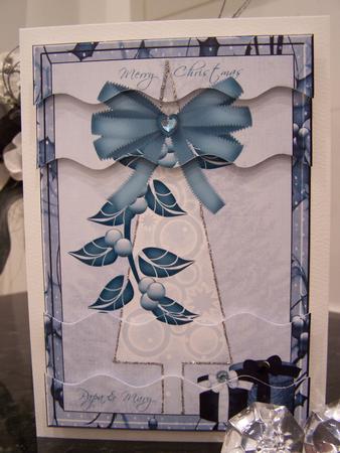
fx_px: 497
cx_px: 170
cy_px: 226
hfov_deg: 37.8
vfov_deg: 49.0
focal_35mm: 38
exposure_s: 1/10
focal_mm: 6.3
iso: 140
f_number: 2.8
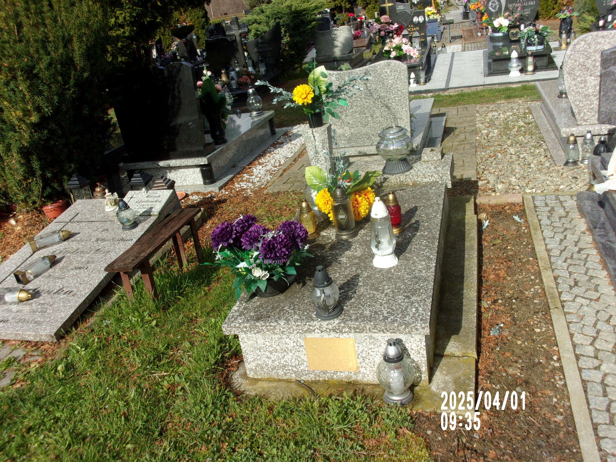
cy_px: 231
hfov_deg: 51.4
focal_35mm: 36
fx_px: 641
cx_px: 308
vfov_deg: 39.7
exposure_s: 1/105
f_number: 11.8
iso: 80
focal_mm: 6.4
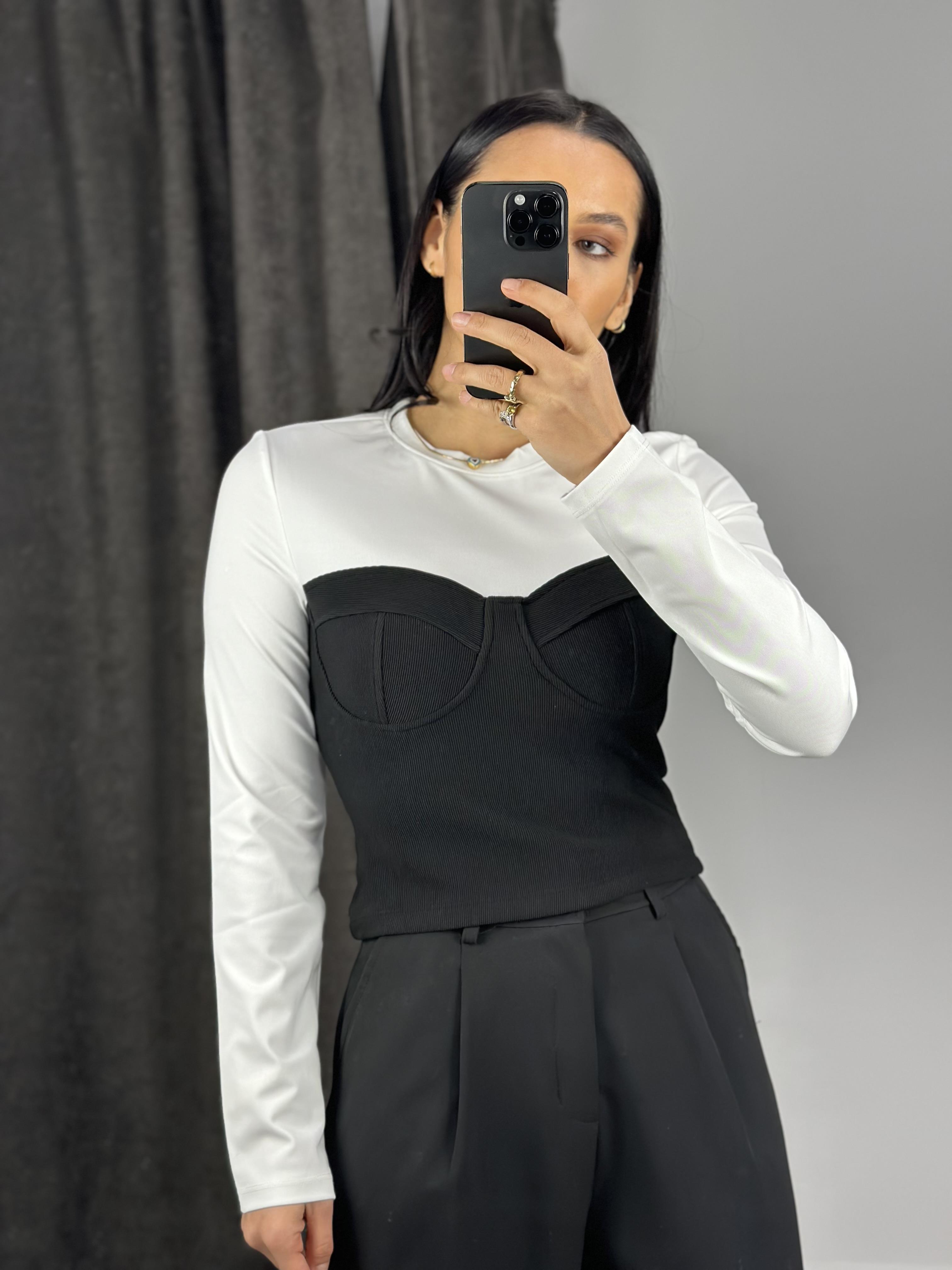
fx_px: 1760
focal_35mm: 48
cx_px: 476
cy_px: 635
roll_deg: +5.0
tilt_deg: -25.2
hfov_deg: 30.3
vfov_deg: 39.7
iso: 100
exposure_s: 1/100
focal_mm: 6.86
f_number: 1.78
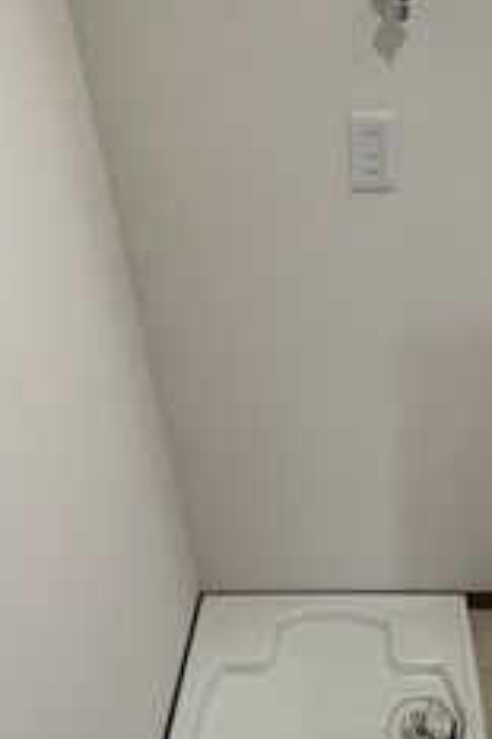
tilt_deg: -35.4
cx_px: 352
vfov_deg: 54.4
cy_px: 409
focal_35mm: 35
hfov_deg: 37.1
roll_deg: +3.6
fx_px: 719
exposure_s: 1/60
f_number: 2.2
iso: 125
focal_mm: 2.22
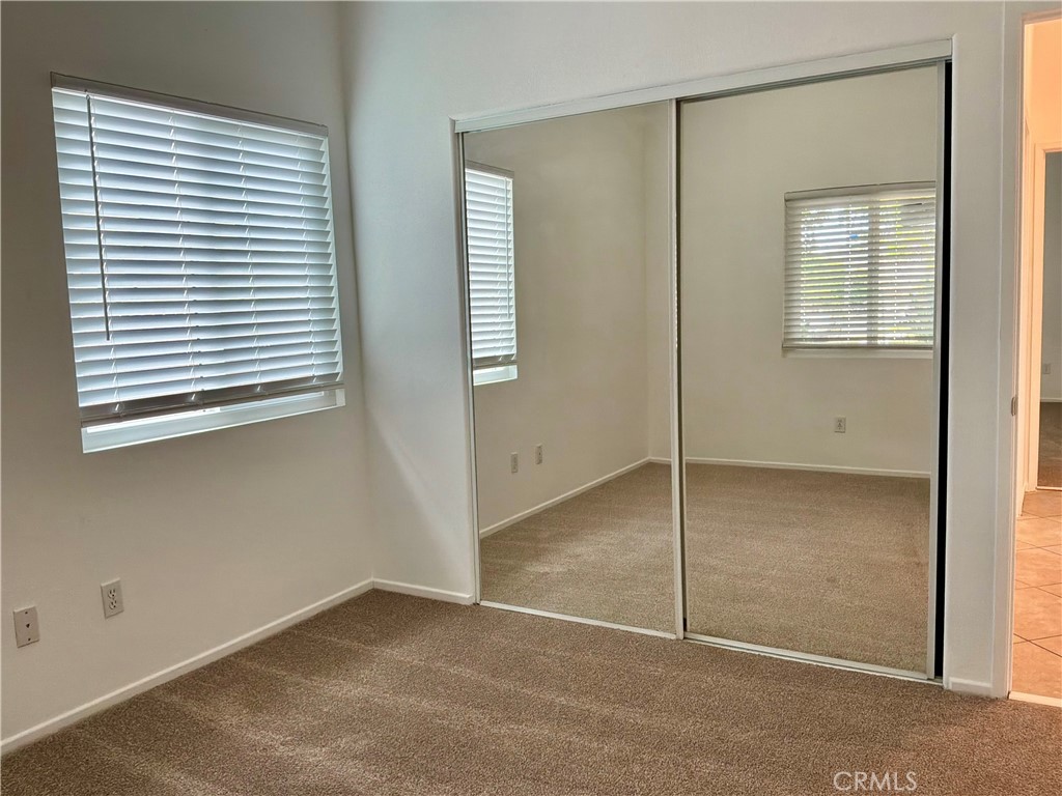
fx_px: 859
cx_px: 531
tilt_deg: -6.1
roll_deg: +2.5
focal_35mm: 28
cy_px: 398
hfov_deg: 63.4
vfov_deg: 49.7
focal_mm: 3
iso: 50
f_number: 1.8
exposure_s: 1/60
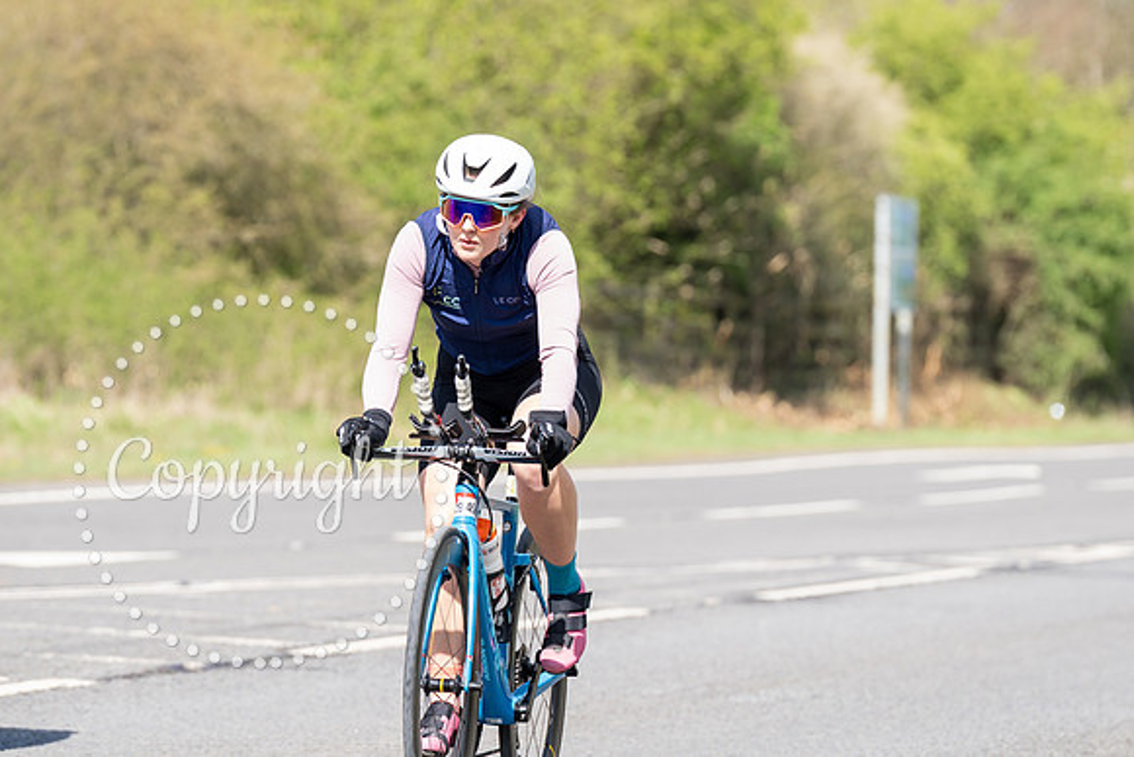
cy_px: 231
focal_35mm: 274
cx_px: 464
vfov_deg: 5.0
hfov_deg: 7.5
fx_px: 8623
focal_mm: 197
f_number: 5
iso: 400
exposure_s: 1/1000
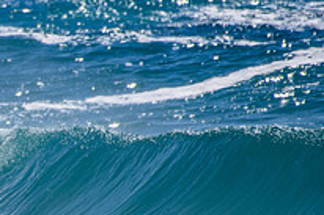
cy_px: 205
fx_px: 15539
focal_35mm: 1728
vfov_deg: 0.8
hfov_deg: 1.2
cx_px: -125
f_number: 5.6
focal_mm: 500
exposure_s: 1/2000
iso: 72
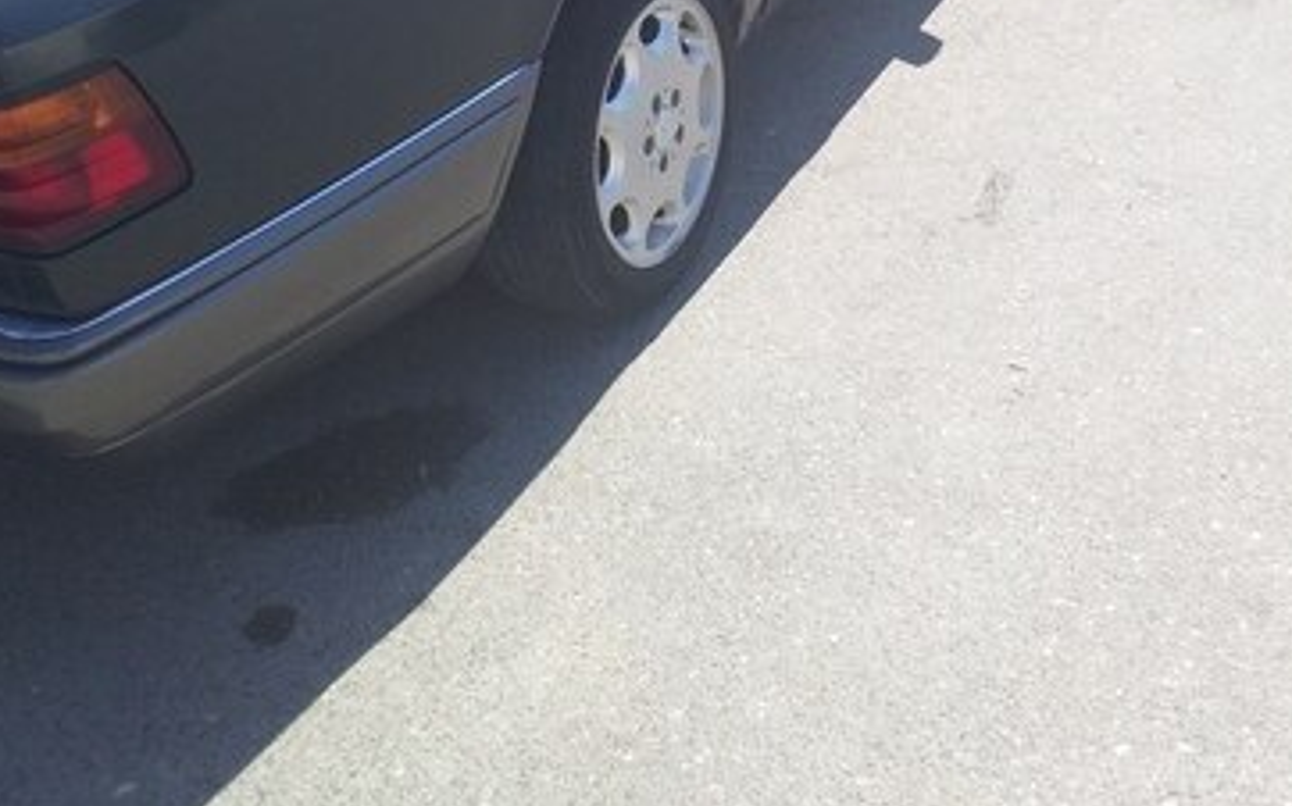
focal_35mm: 45
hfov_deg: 44.4
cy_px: -64
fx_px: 1584
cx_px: 639
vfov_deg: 26.5
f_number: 2.2
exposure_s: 1/736
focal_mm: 3.3
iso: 40
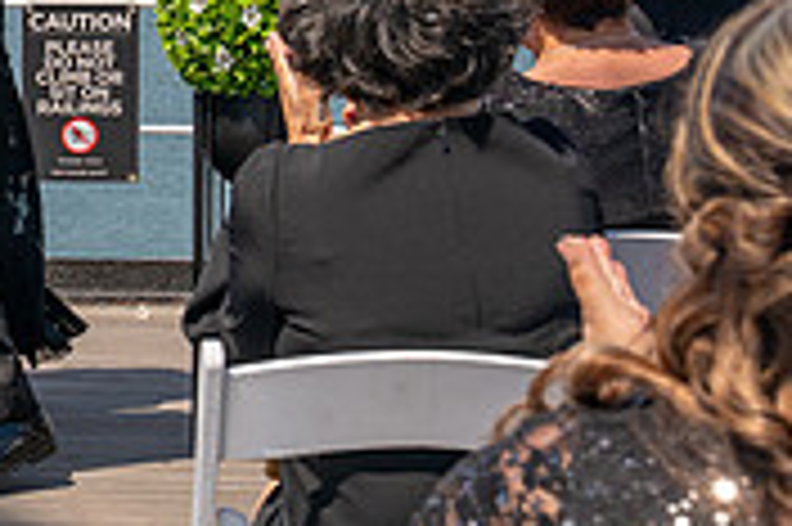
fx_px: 3846
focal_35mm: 175
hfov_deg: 11.2
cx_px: -486
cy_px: 16
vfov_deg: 7.8
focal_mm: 53
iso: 200
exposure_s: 1/800
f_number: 8
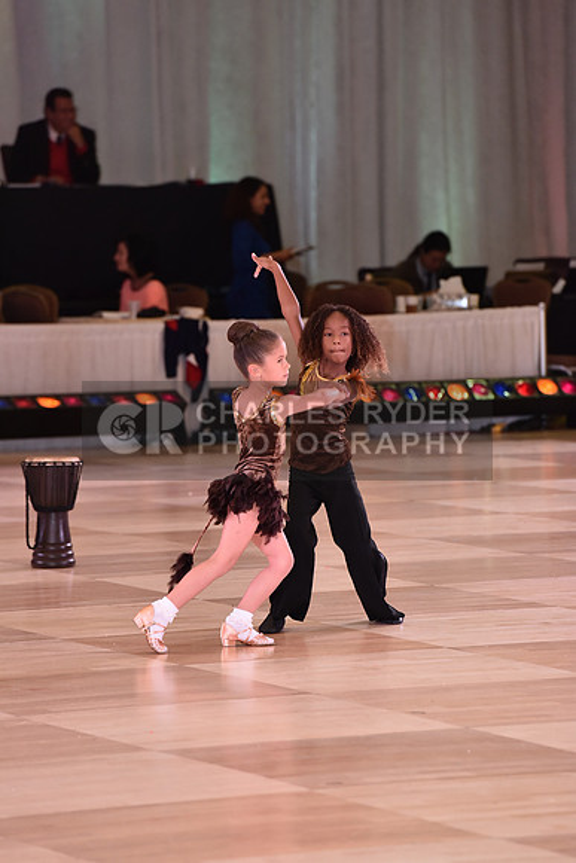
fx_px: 4797
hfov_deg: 6.9
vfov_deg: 10.3
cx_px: 288
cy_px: 432
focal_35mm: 200
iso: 1600
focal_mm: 200
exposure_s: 1/250
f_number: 5
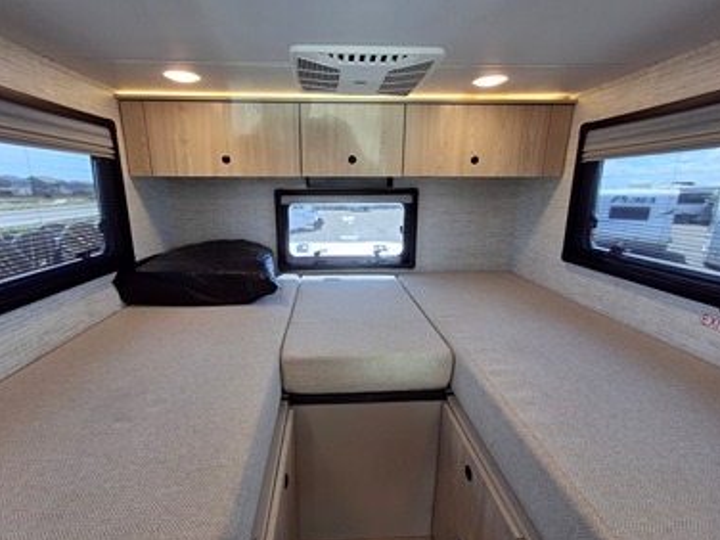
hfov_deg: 91.0
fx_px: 354
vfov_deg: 74.7
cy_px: 283
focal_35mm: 17
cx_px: 349
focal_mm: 1.64
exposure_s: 1/60
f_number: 2.2
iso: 40
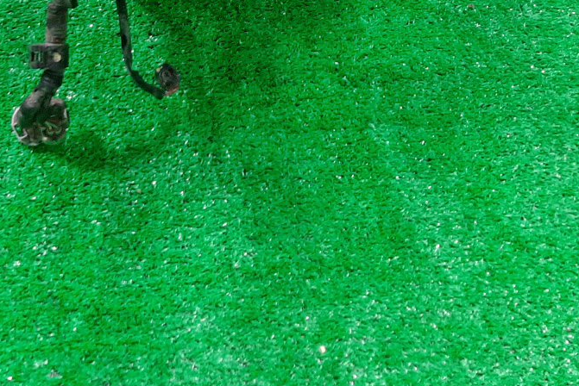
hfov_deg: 34.2
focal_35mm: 58
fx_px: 933
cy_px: -38
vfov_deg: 22.1
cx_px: 203
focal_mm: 3.93
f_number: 1.7
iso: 182
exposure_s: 1/50
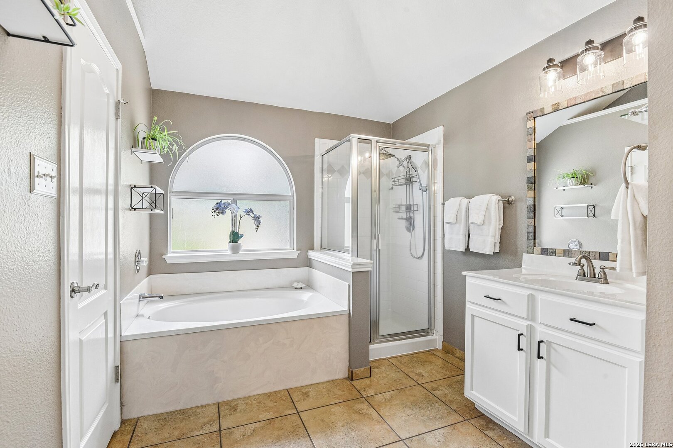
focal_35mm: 16
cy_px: 224
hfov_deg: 96.7
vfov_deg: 73.7
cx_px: 336
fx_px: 299
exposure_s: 1/20
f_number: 8
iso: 400
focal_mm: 16
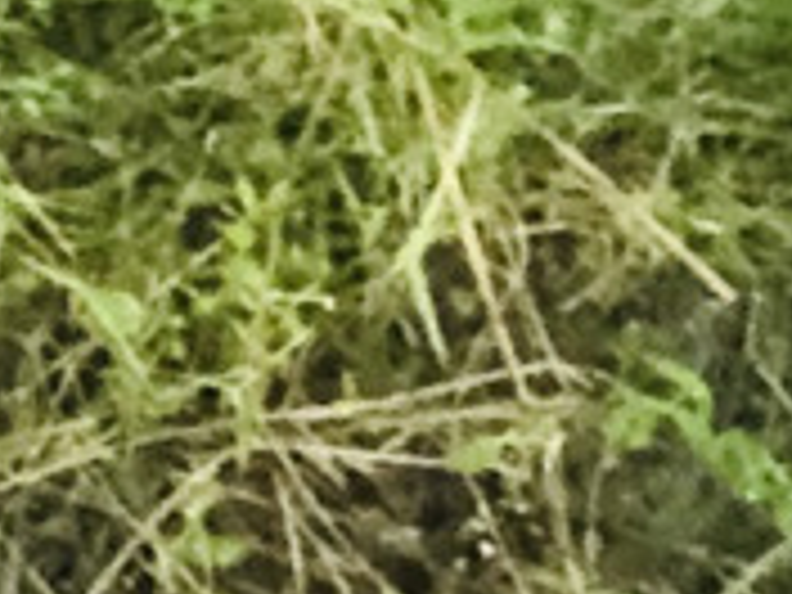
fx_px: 4484
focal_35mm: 196
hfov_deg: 8.7
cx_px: -1377
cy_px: -488
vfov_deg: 7.4
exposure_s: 1/60
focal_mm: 2.87
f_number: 2.2
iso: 320
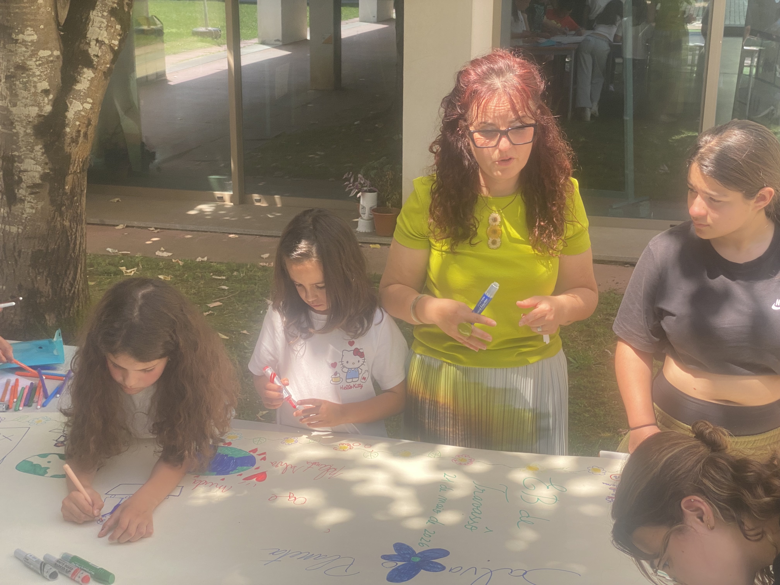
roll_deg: -0.8
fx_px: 1172
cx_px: 390
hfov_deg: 36.8
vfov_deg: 28.0
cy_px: 292
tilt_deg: -17.4
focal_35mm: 52
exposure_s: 1/236
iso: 20
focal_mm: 6
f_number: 2
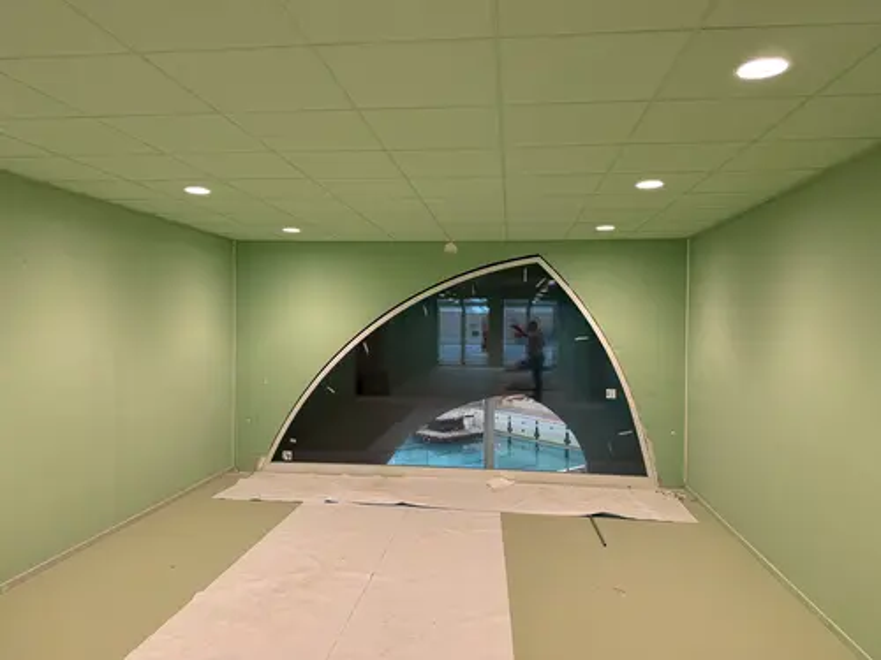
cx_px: 440
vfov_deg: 56.8
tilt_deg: +0.3
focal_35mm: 24
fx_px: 611
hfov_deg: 71.6
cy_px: 330
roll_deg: -0.8
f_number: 1.78
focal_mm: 6.76
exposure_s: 1/100
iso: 125
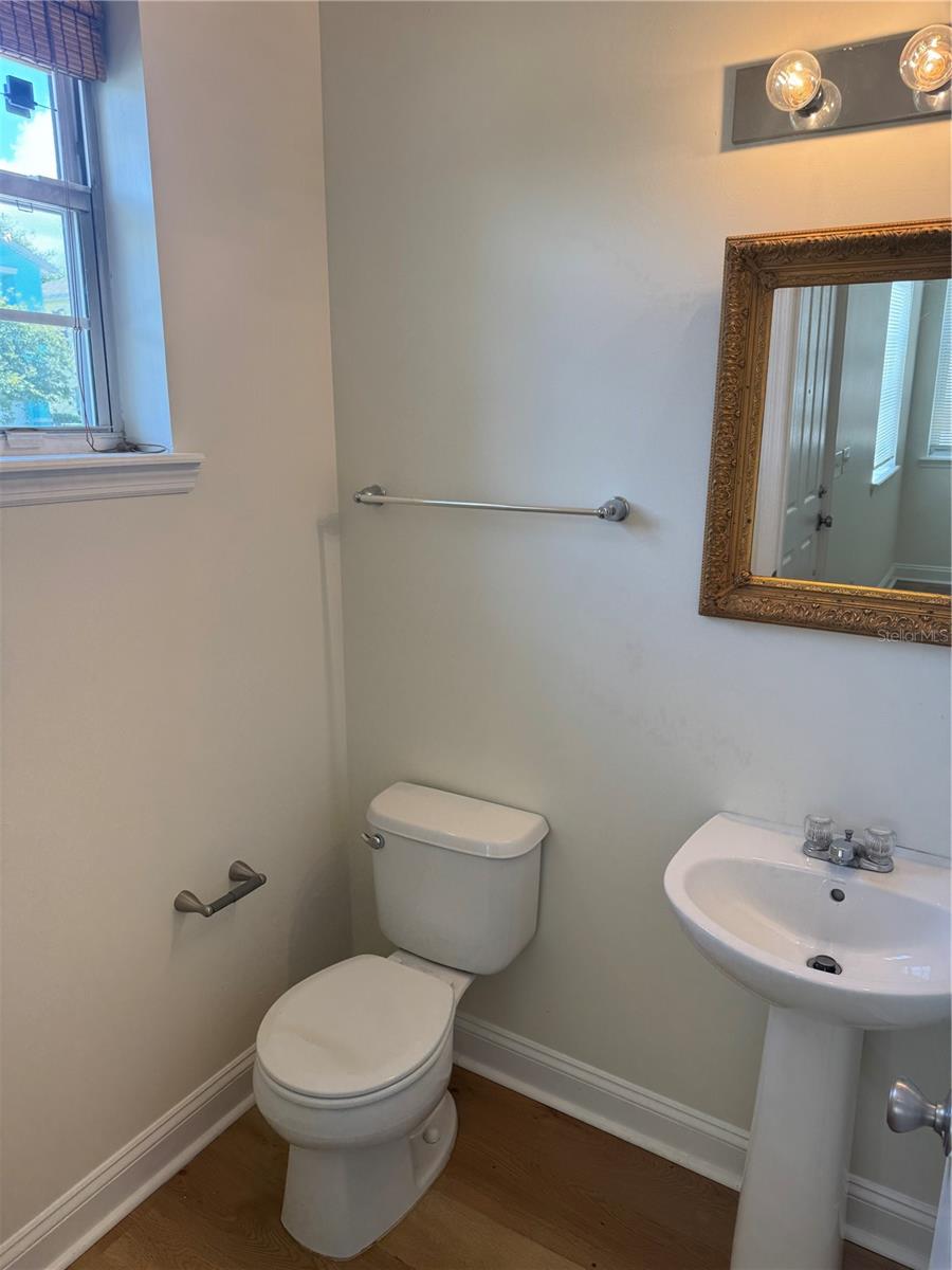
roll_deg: +0.4
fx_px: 880
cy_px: 635
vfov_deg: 71.6
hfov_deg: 56.8
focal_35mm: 24
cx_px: 476
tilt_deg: -15.2
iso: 64
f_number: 1.78
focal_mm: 6.76
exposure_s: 1/140
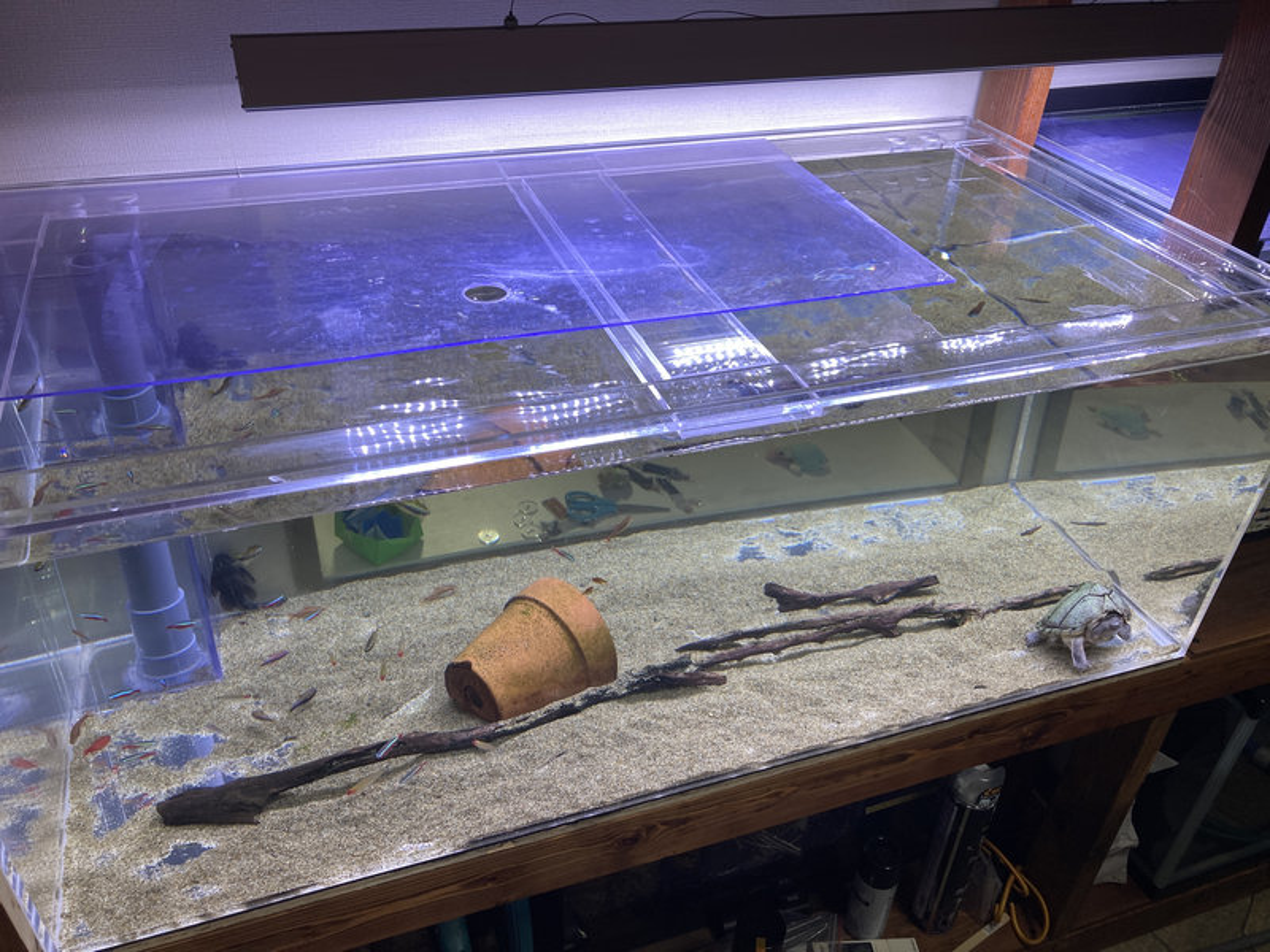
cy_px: 476
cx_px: 635
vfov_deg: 49.7
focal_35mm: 28
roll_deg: -2.1
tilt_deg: -35.7
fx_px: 1027
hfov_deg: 63.4
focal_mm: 3.99
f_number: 1.8
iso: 50
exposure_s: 1/100
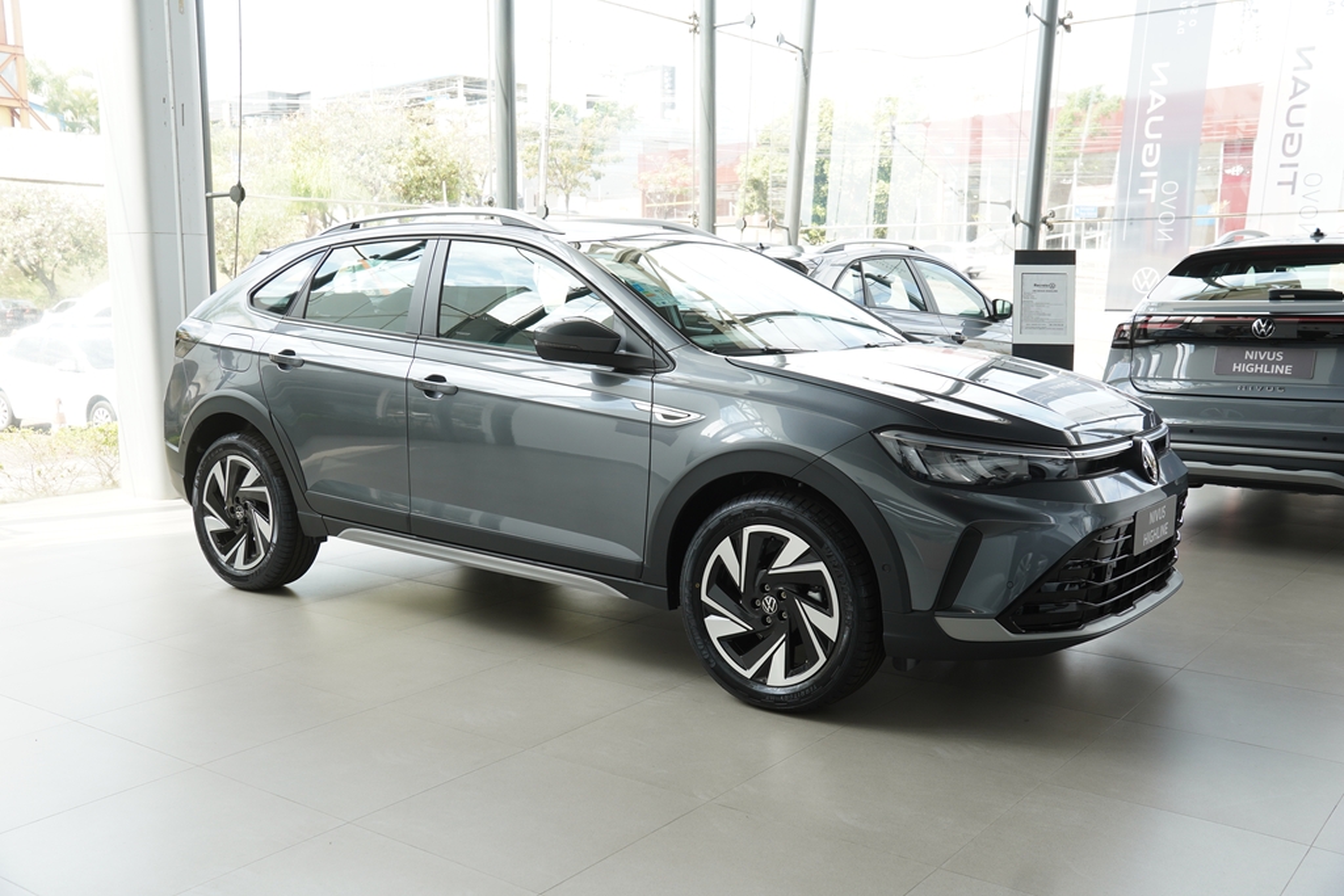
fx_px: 1288
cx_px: 672
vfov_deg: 38.4
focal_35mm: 34
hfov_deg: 55.1
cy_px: 448
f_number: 4.5
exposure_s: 1/100
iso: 160
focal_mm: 23
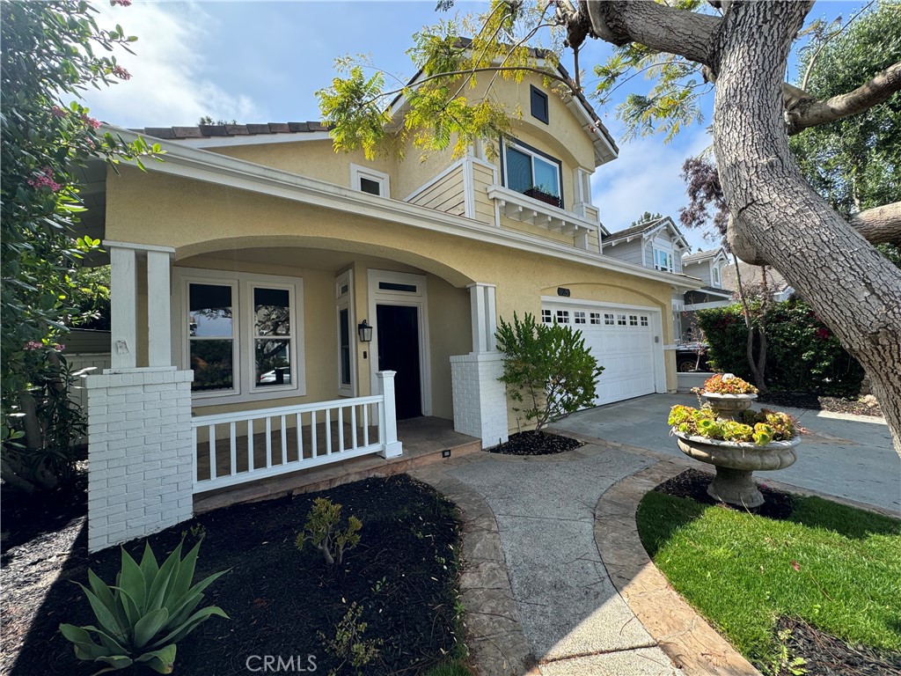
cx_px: 450
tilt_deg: +2.1
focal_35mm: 14
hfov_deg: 102.1
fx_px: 364
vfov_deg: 85.7
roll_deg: +2.4
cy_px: 338
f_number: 2.2
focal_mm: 2.22
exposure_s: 1/512
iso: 40
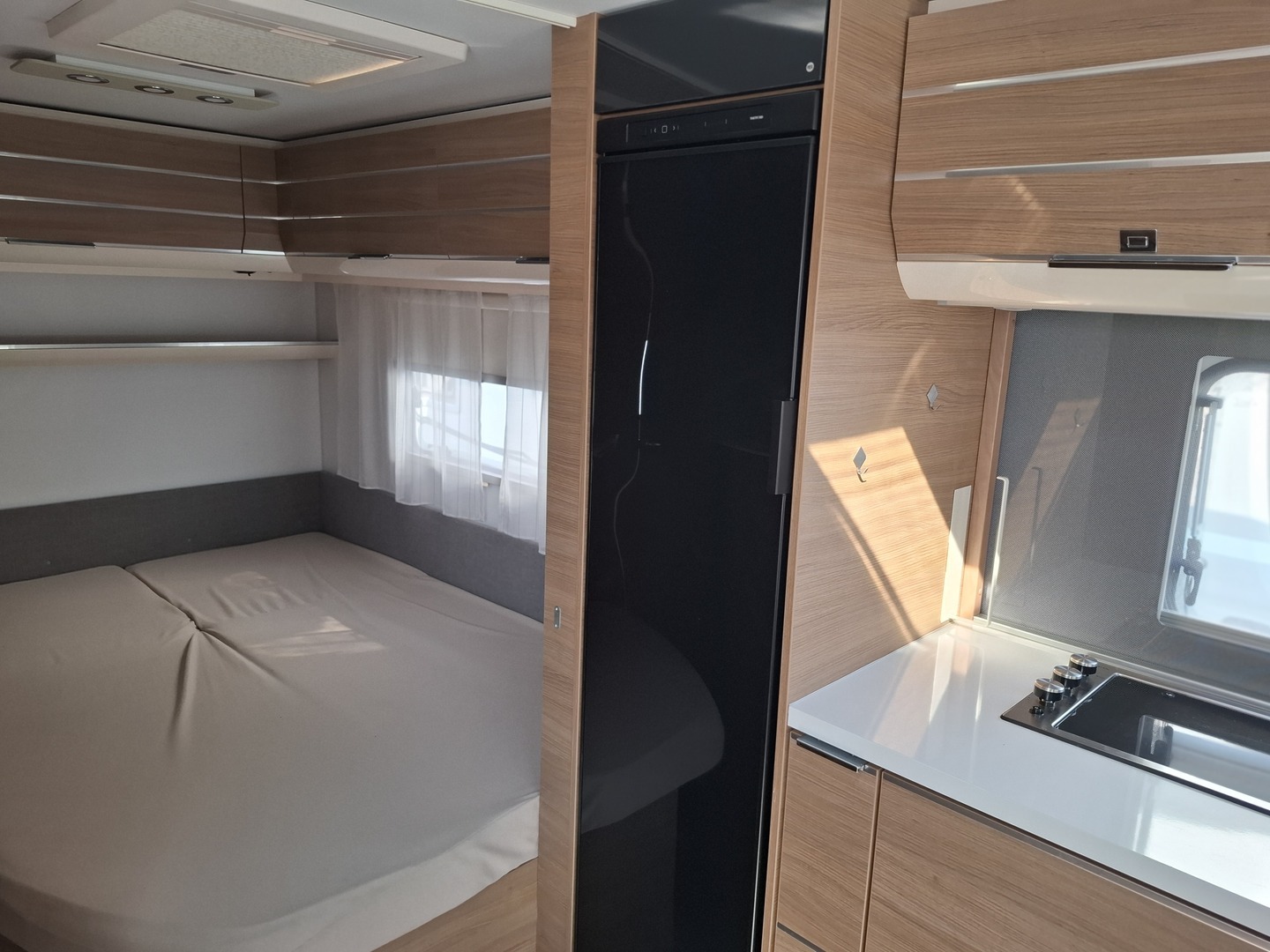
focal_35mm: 23
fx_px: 844
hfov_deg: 73.9
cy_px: 476
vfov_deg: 58.9
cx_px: 635
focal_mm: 5.54
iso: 50
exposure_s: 1/100
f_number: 1.8
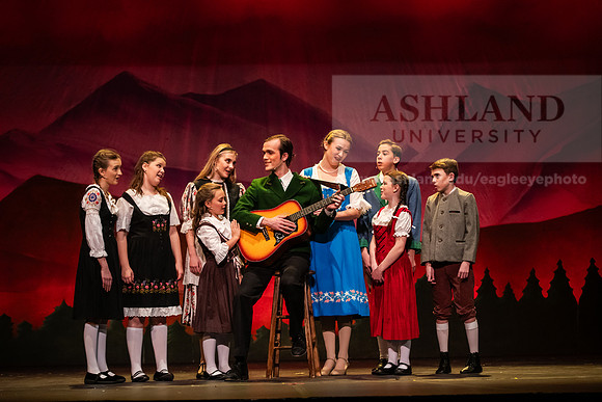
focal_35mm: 82
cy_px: 201
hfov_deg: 24.8
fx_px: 1371
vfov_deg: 16.7
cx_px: 301
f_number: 3.5
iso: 3200
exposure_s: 1/250
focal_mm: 82
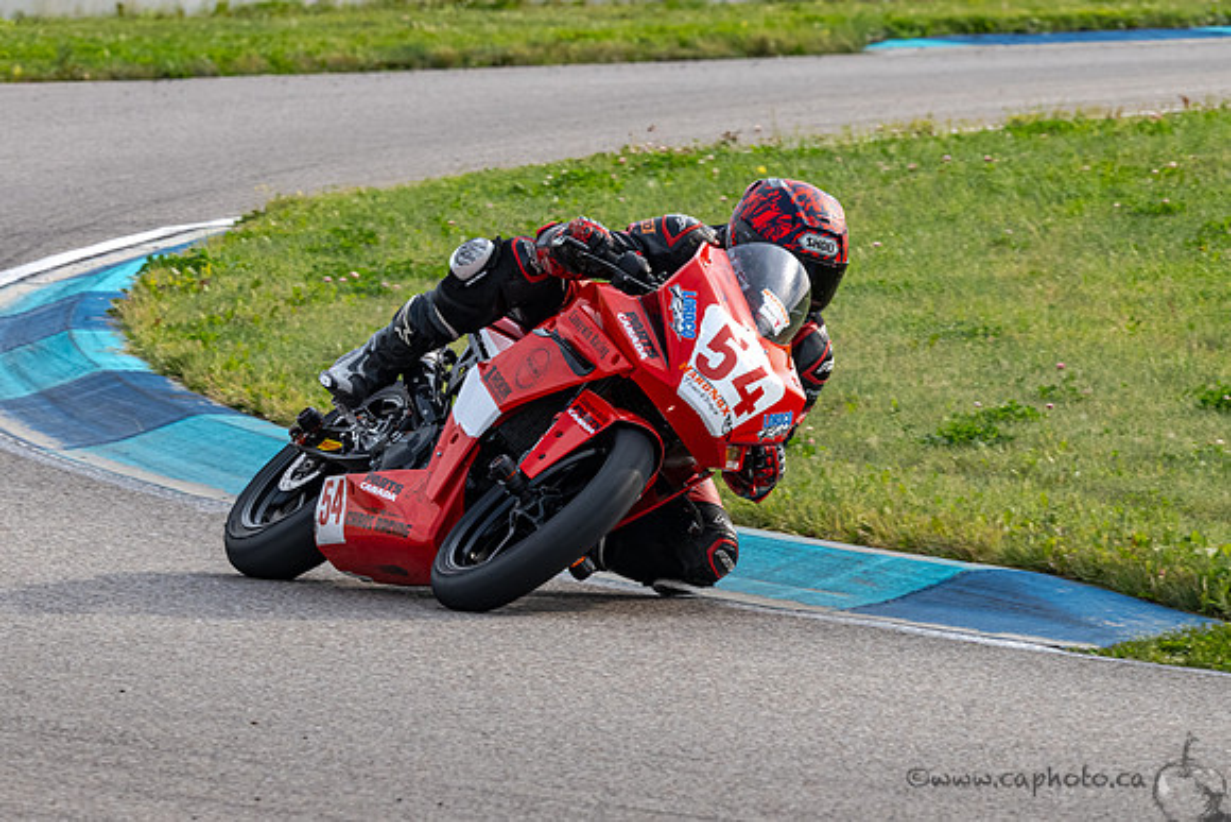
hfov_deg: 4.2
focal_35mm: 491
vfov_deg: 2.8
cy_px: 383
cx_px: 439
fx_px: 16801
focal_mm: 310
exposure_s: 1/800
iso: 720
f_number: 11
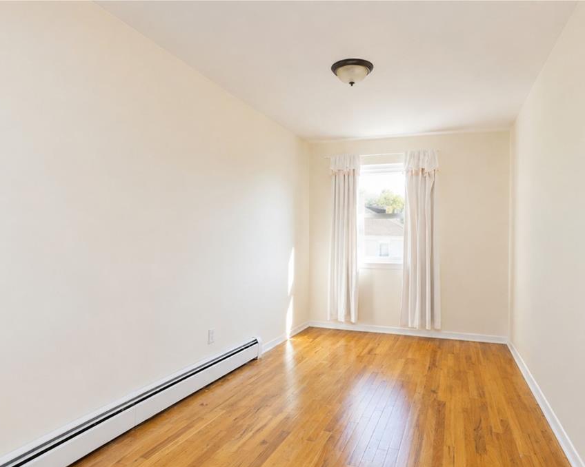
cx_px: 320
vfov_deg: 77.0
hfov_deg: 89.4
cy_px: 234
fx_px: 294
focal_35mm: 17
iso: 1600
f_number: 10
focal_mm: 10
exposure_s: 1/80
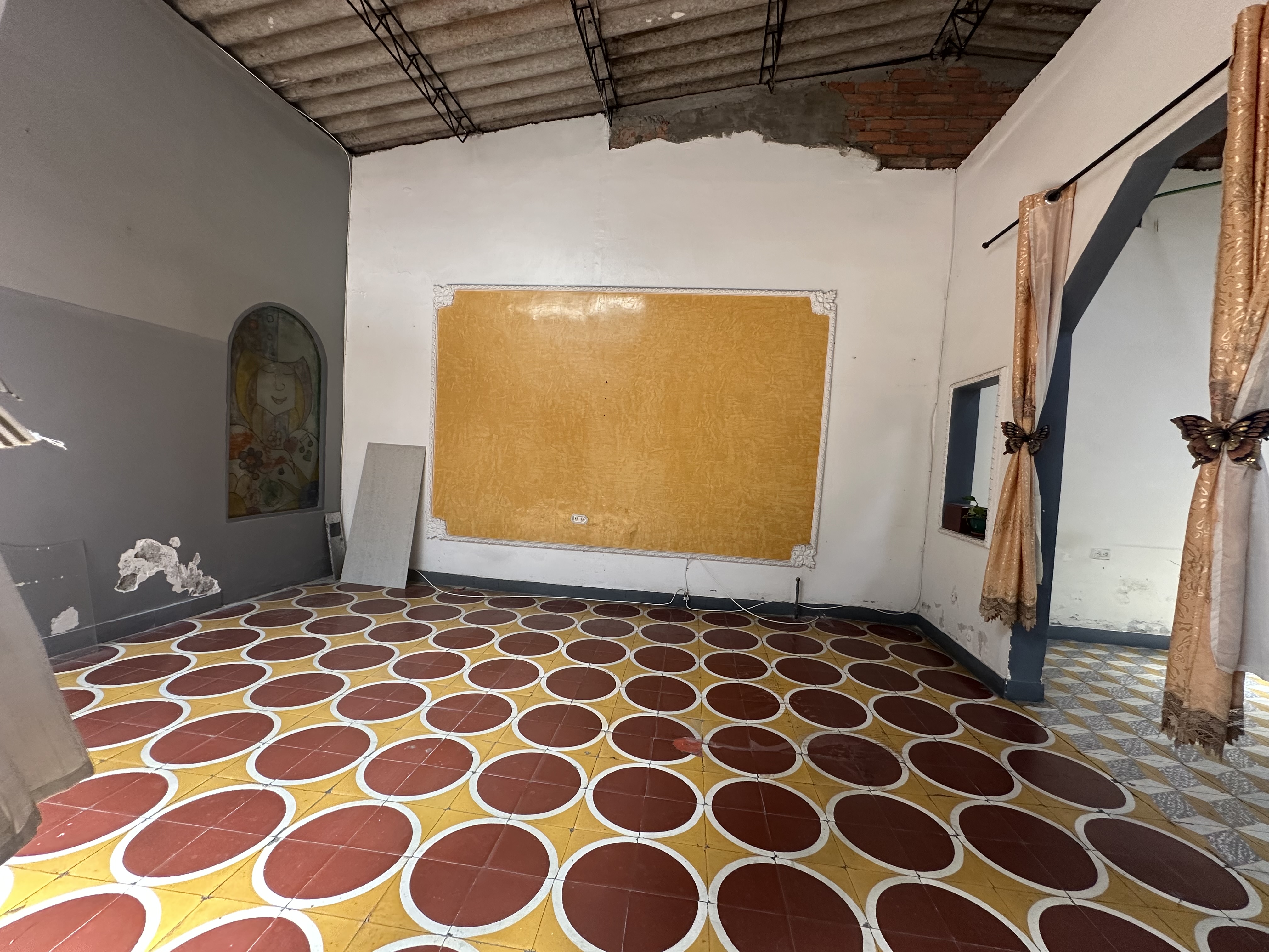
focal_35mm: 14
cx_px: 634
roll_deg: -4.2
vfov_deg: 85.7
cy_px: 476
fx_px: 513
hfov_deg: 102.1
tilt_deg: -2.5
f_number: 2.2
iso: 160
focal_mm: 2.22
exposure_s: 1/99
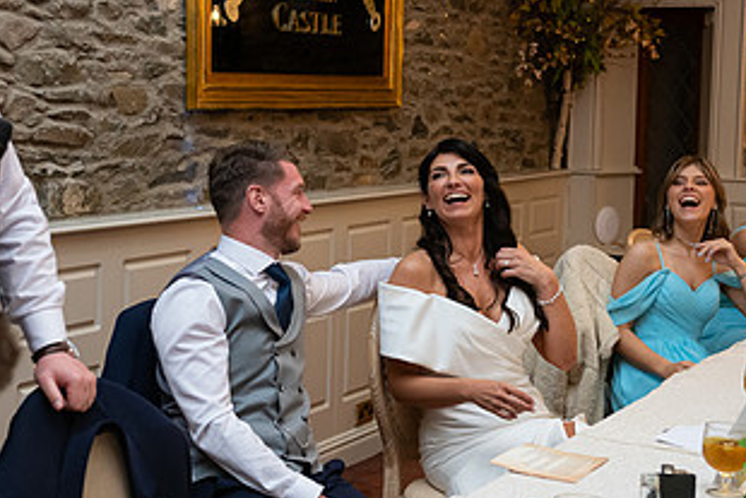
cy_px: 208
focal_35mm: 71
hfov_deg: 28.1
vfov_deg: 19.2
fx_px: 1472
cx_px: 207
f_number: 3.5
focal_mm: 38
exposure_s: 1/160
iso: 800
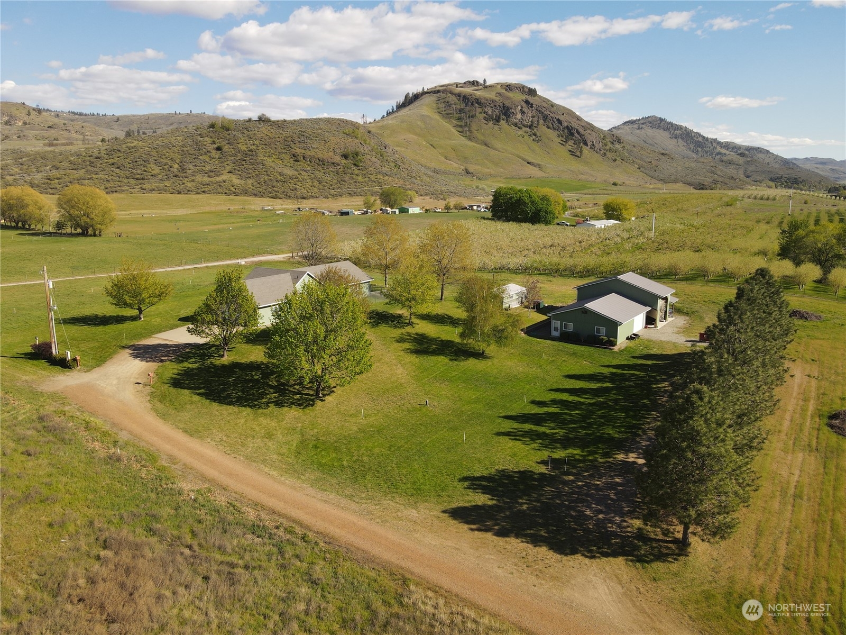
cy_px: 318
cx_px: 423
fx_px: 587
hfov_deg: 71.6
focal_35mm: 24
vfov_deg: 56.8
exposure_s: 1/500
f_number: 2.8
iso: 100
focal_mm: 4.5
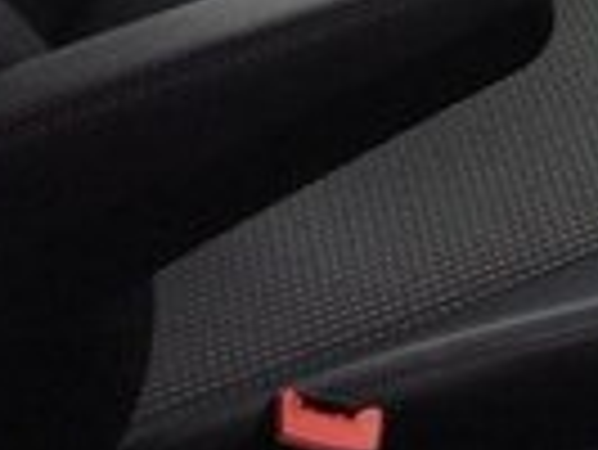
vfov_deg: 9.3
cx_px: 1061
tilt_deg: -17.0
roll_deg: -1.4
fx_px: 2490
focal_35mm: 144
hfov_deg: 12.5
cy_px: -623
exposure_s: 1/172
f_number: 2.2
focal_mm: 4.15
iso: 32
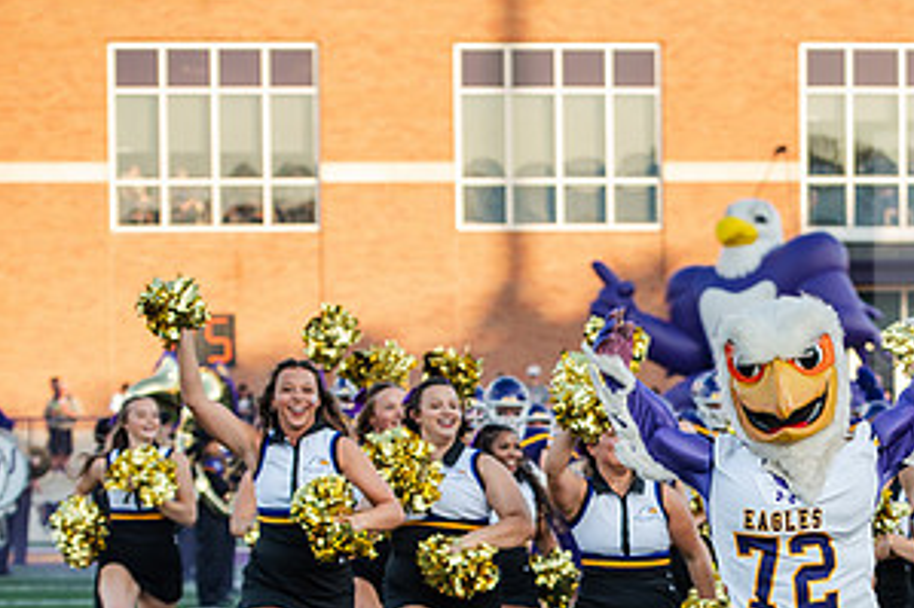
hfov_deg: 12.2
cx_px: 783
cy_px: 503
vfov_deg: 8.2
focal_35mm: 167
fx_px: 4237
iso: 400
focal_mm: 86
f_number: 4
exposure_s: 1/640
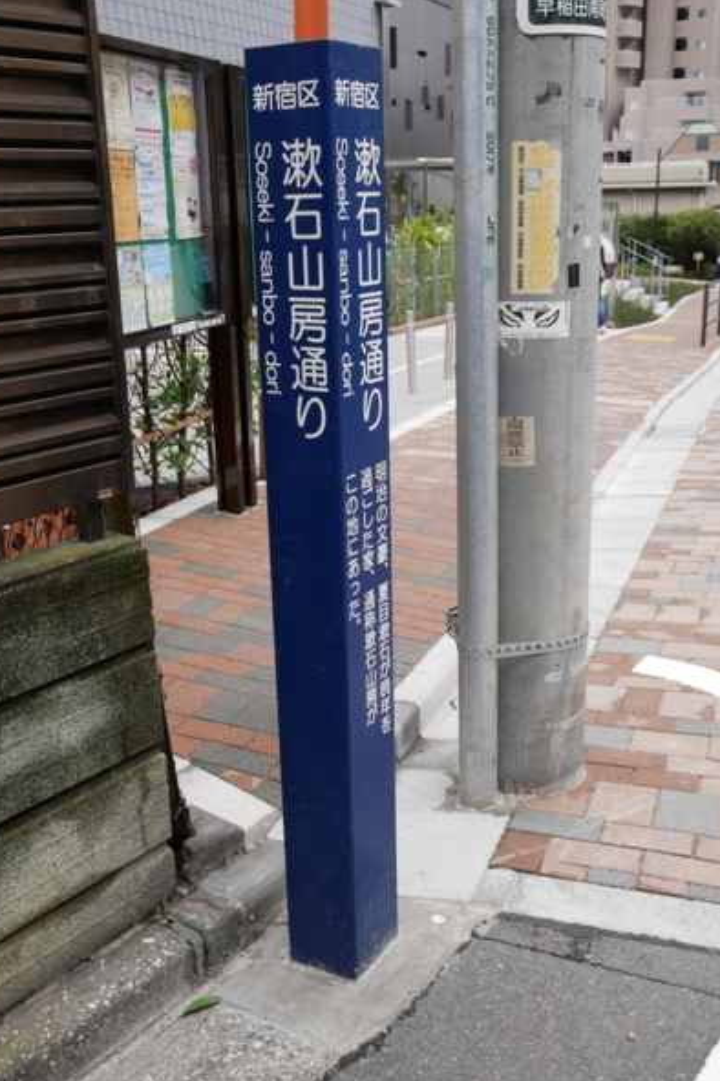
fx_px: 1141
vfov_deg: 50.7
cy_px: 540
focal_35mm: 38
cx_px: 357
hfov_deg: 35.0
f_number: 6.3
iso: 200
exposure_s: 1/200
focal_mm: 18
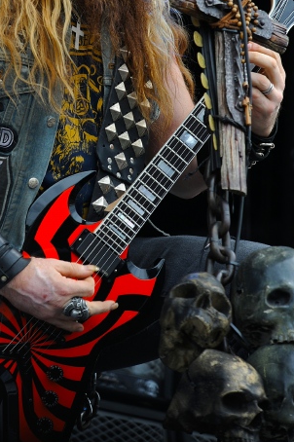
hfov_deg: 6.7
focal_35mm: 206
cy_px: 126
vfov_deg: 10.0
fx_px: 2527
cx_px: 74
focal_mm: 130
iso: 200
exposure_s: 1/320
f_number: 5.6
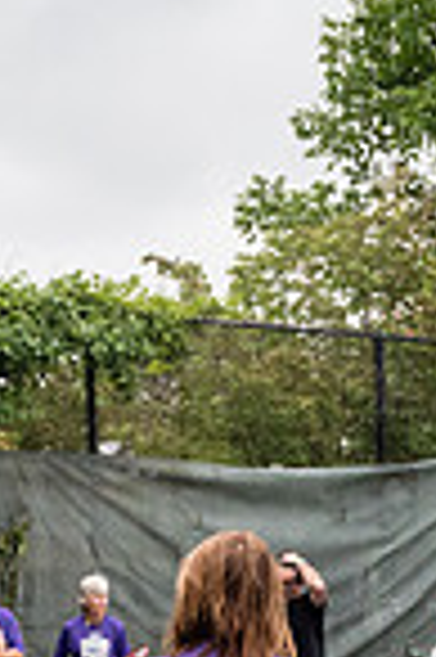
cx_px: 391
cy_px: 853
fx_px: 2058
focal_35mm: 113
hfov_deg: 12.0
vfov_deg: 17.1
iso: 1600
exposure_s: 1/2000
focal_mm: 26
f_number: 4.5
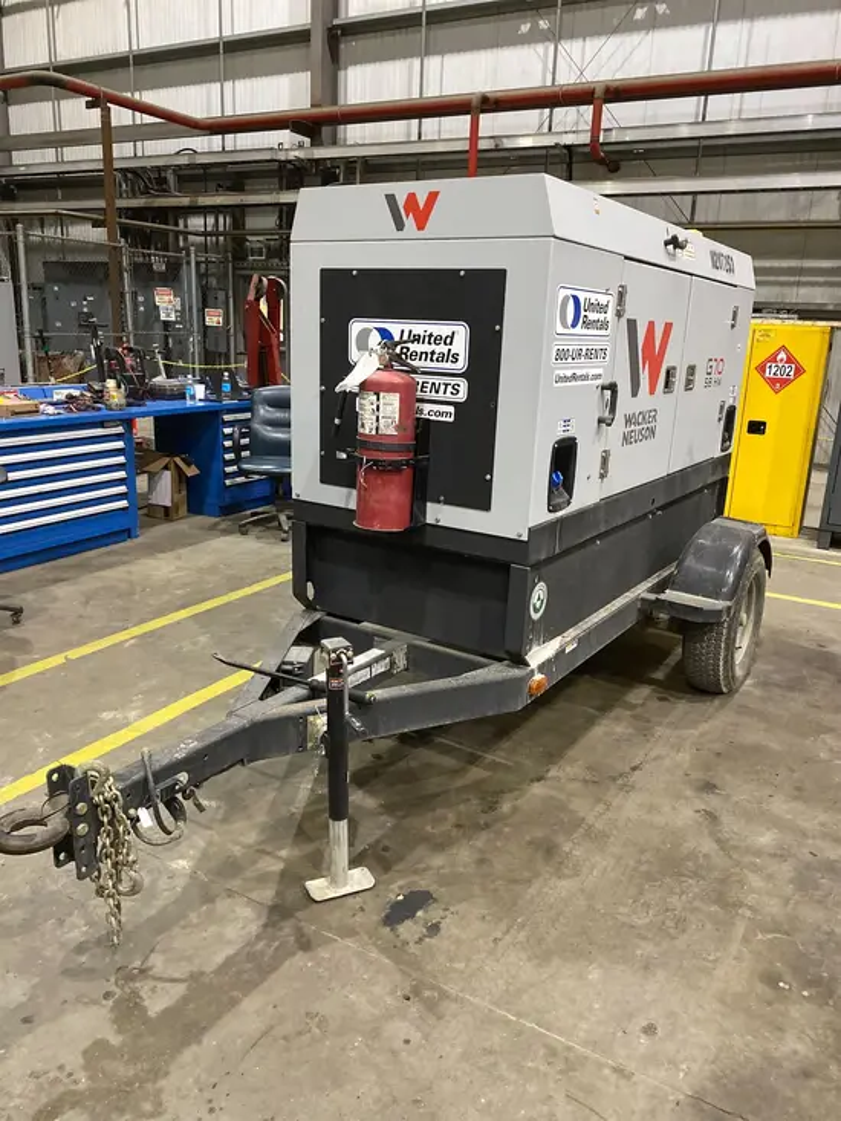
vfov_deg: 67.3
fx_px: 842
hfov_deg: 53.1
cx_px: 420
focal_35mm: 26
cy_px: 560
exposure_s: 1/40
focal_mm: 4.25
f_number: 1.8
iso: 500
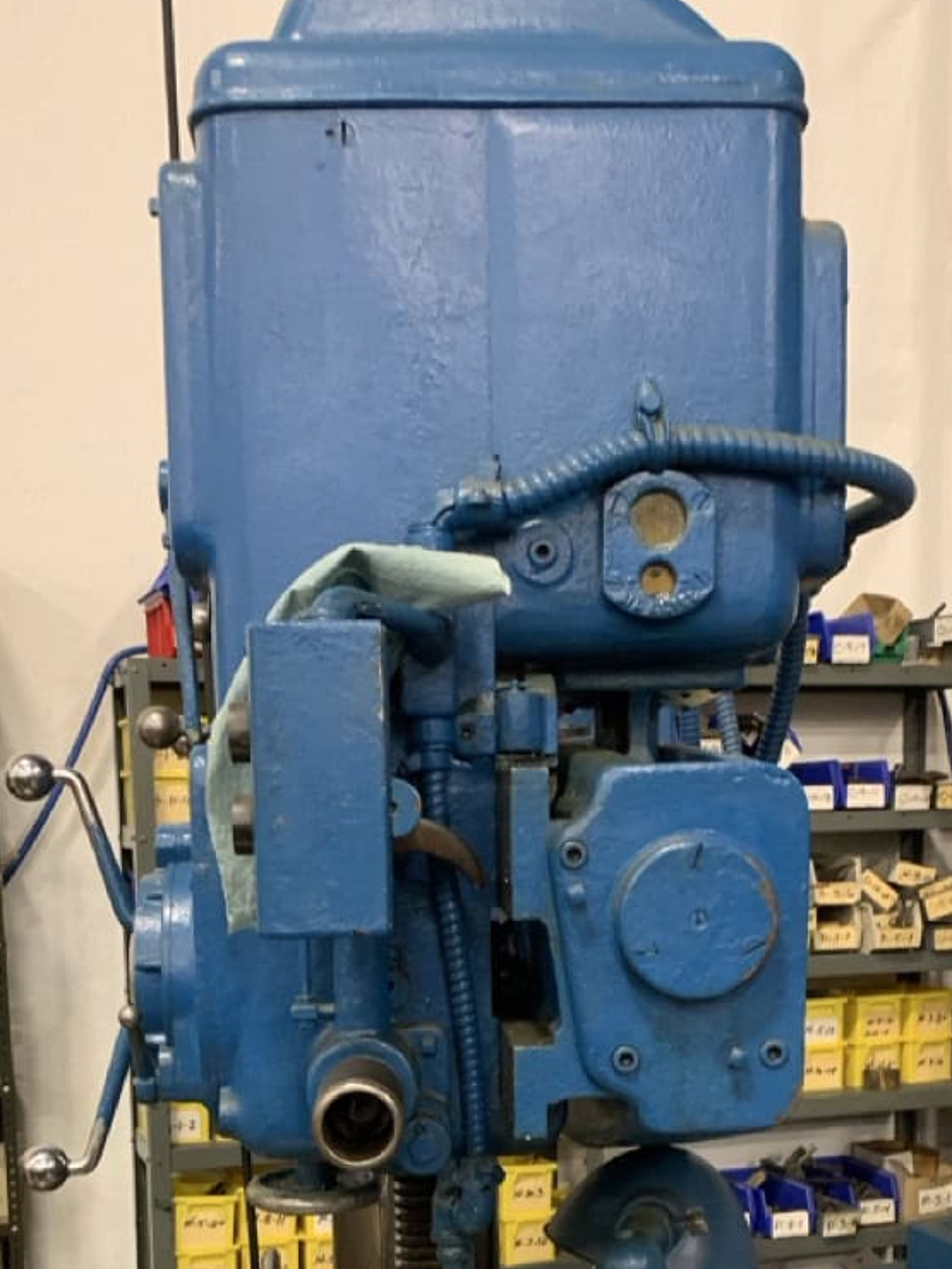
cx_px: 436
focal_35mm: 45
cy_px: 1044
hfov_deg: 32.2
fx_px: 1650
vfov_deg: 40.1
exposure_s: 1/40
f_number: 1.8
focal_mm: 4.2
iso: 320
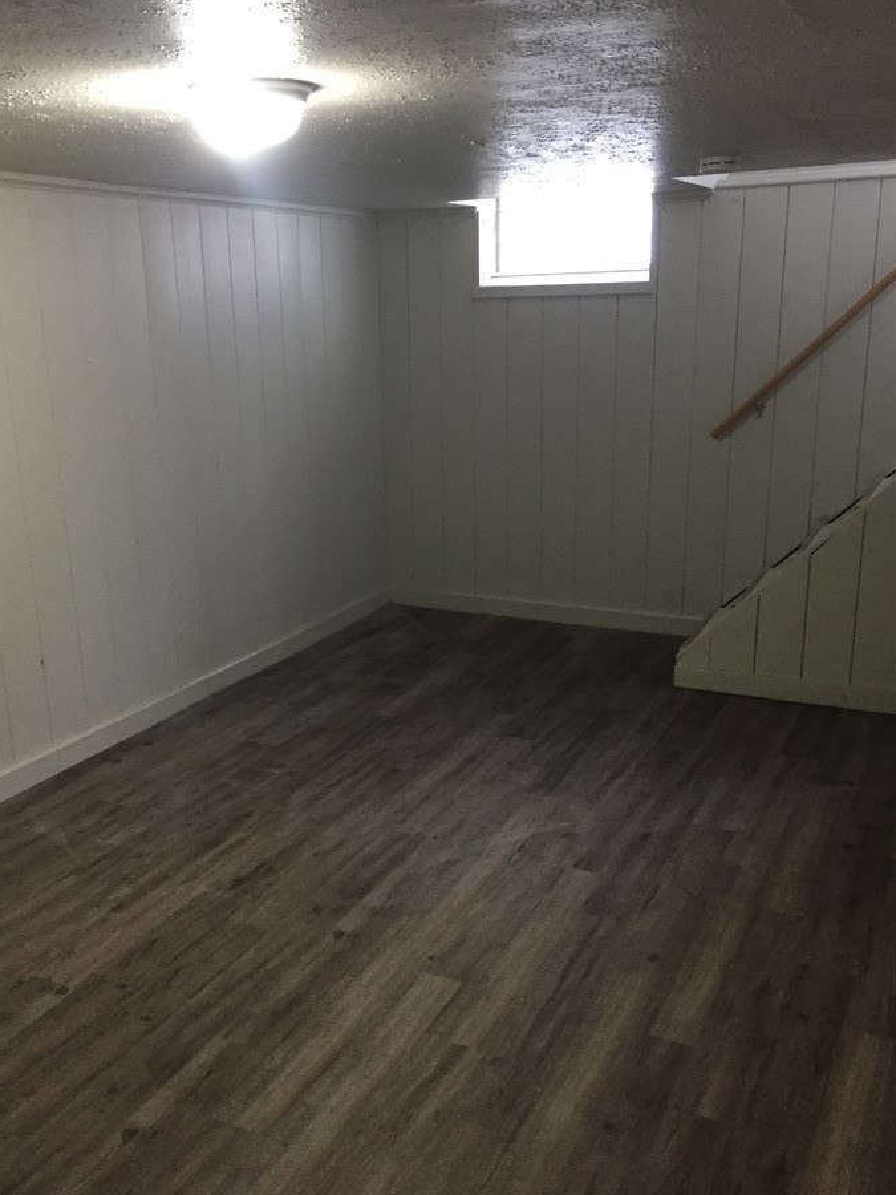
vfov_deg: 55.3
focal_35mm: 33
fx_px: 1139
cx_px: 396
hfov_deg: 42.9
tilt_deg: -15.8
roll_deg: +1.7
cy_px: 632
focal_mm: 4.15
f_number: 2.2
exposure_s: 1/20
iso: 250
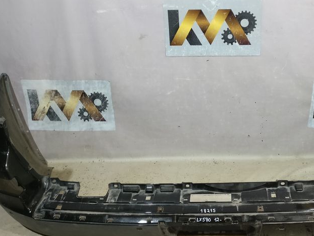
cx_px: 211
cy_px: 112
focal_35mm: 45
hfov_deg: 41.5
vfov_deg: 32.2
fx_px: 408
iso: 400
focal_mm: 4.26
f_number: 2
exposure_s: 1/25
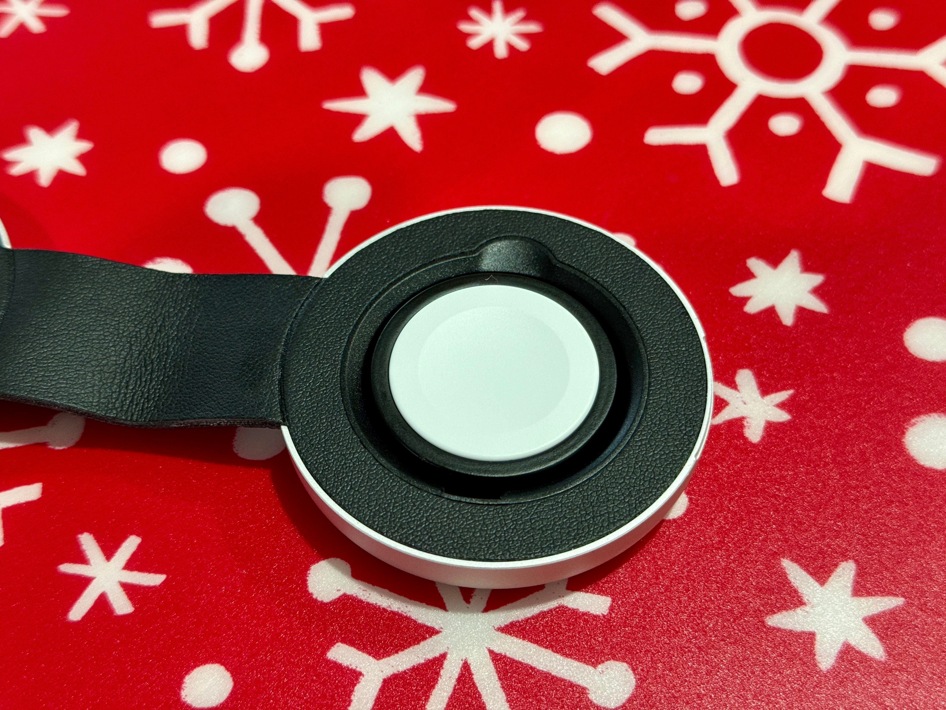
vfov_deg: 30.3
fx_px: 1312
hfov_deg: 39.7
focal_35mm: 48
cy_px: 355
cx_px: 473
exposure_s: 1/60
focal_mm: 6.86
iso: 250
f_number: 1.78
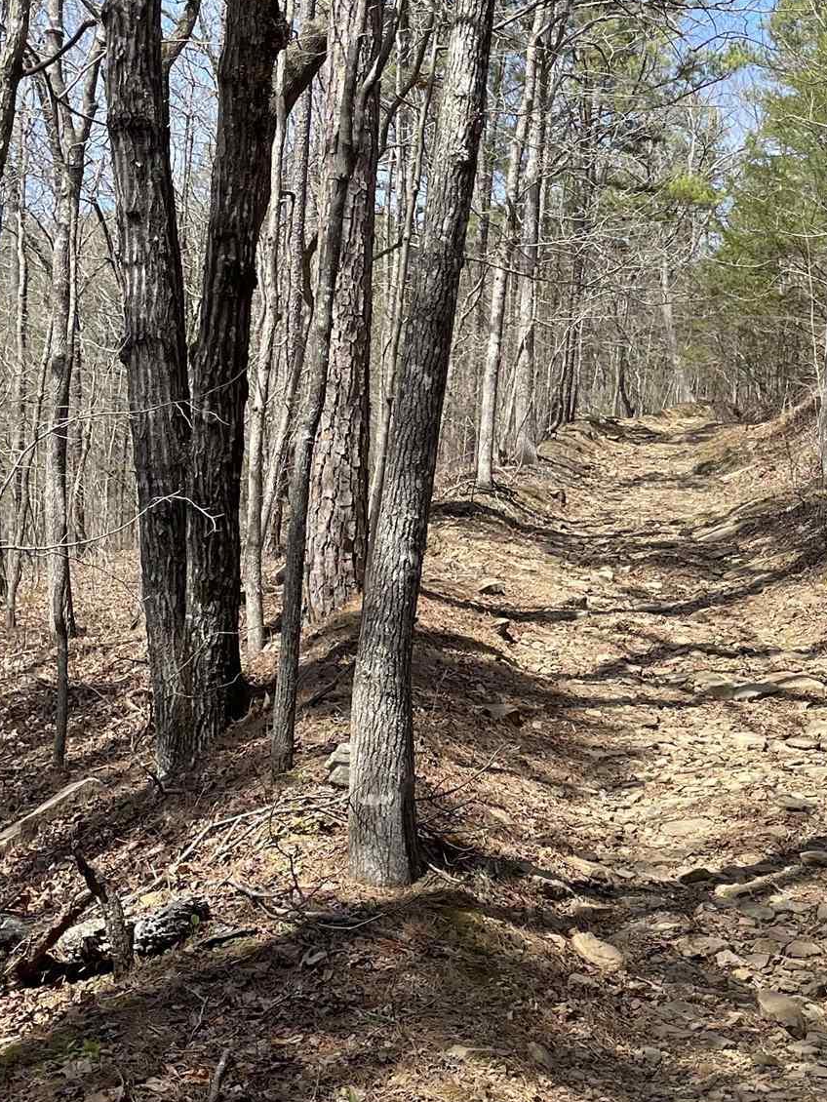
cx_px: 833
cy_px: 596
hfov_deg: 26.1
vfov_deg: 36.1
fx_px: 1688
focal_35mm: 53
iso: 32
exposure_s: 1/1052
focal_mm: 4.2
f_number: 1.6
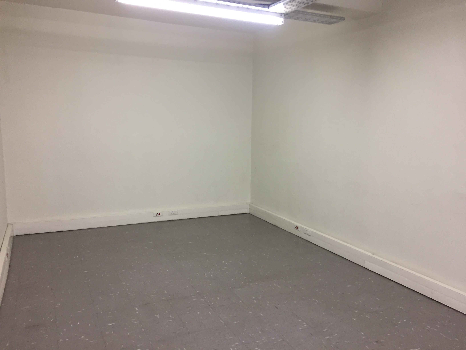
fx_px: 390
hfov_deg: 61.7
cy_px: 175
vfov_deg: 48.2
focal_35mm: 29
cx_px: 233
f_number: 2.2
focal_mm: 4.15
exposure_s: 1/33
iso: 64
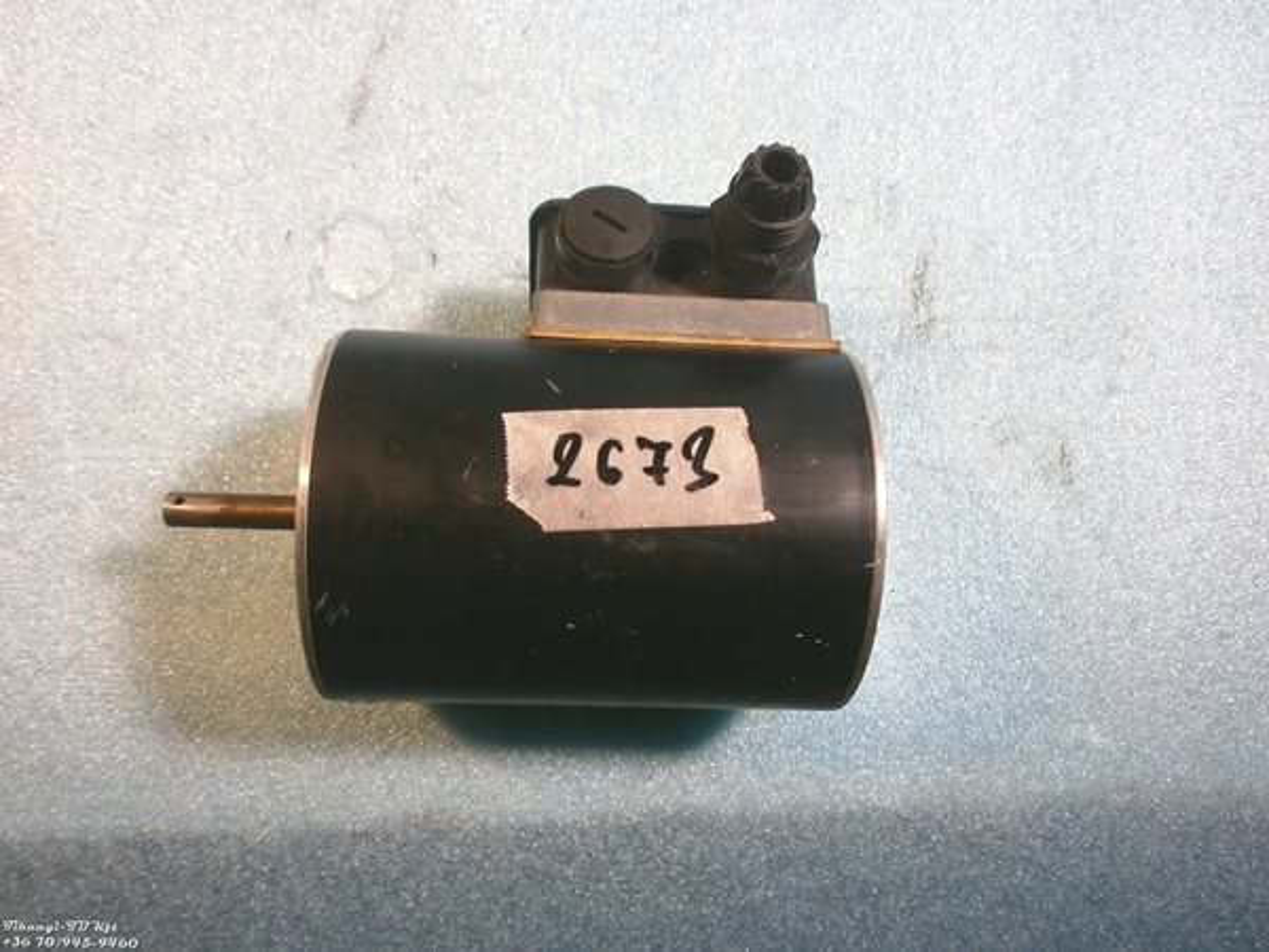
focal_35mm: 27
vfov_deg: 51.4
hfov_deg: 65.3
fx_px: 990
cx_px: 634
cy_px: 476
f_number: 2.9
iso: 100
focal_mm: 4.8
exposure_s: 1/80
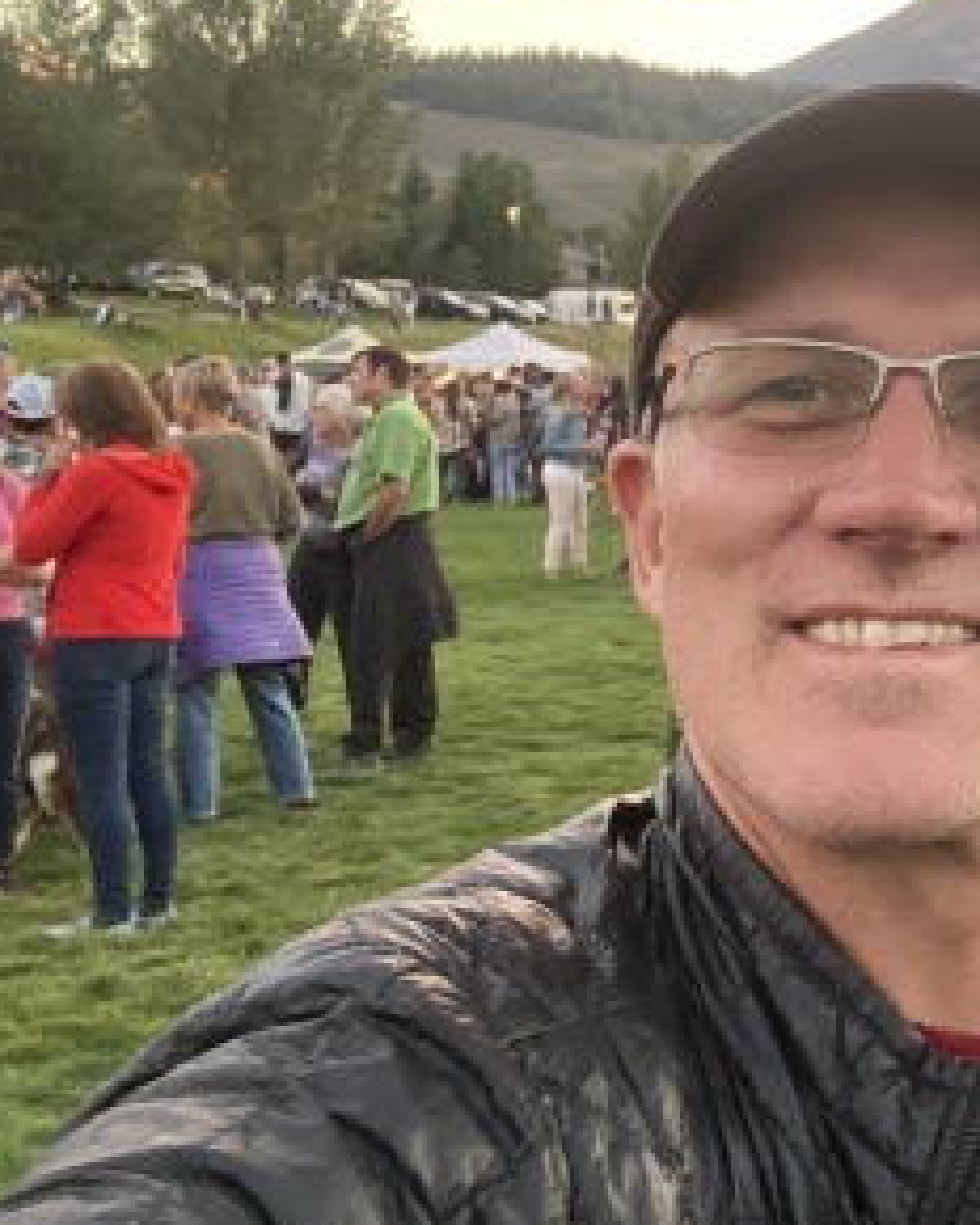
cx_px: 1394
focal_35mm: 62
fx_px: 2248
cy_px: 494
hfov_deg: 21.4
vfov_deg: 30.4
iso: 320
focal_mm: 2.71
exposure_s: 1/60
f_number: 2.2
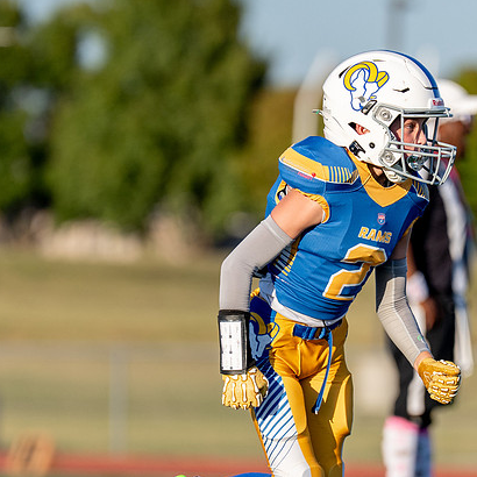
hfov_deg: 3.0
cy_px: 311
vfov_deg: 3.0
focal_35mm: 589
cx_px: 303
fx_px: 9183
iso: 200
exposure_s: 1/4000
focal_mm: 200
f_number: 2.8
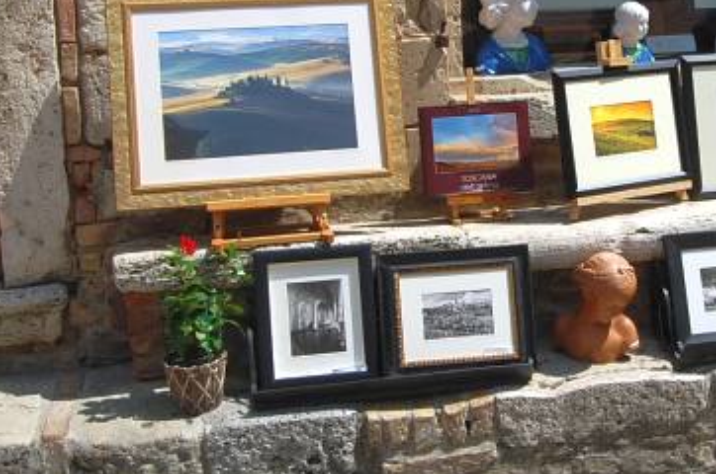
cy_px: 136
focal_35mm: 63
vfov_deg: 21.4
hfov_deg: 31.1
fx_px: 1249
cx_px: 580
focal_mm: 23
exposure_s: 1/320
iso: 200
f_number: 10
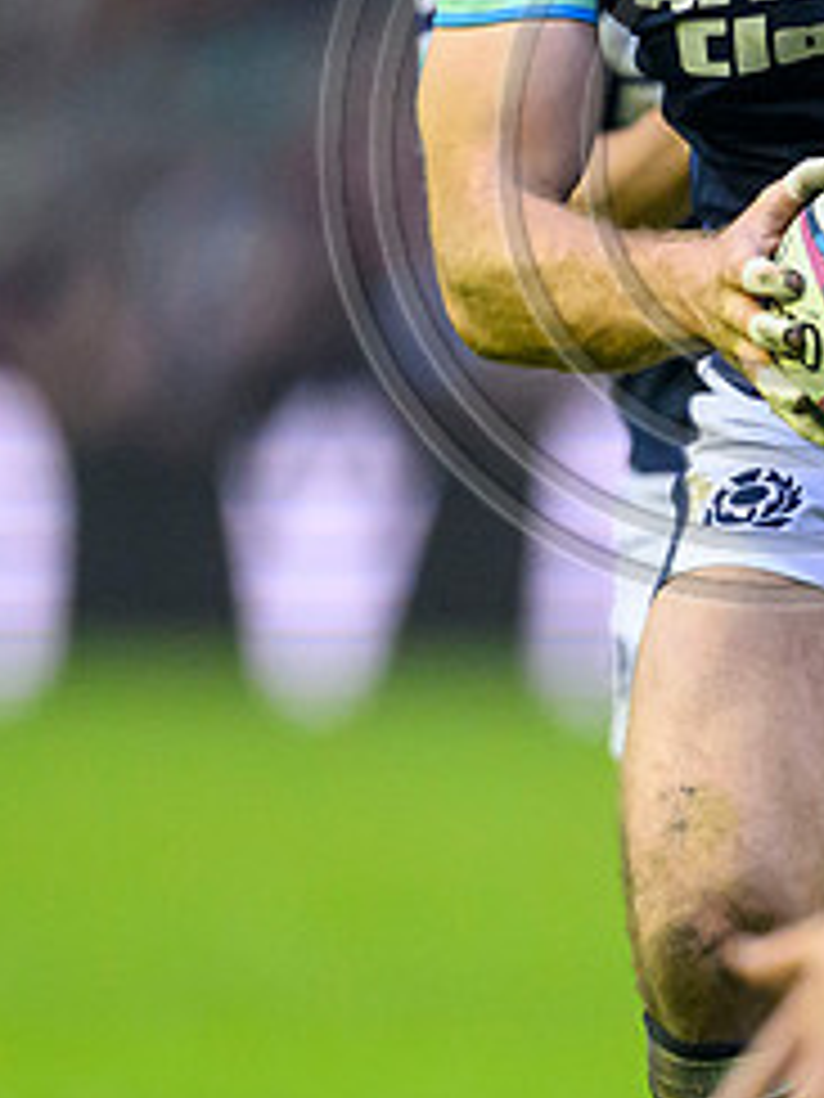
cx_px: 1186
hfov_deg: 0.9
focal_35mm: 1635
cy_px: 684
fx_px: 51893
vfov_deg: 1.2
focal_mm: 400
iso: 5000
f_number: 2.8
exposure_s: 1/2000
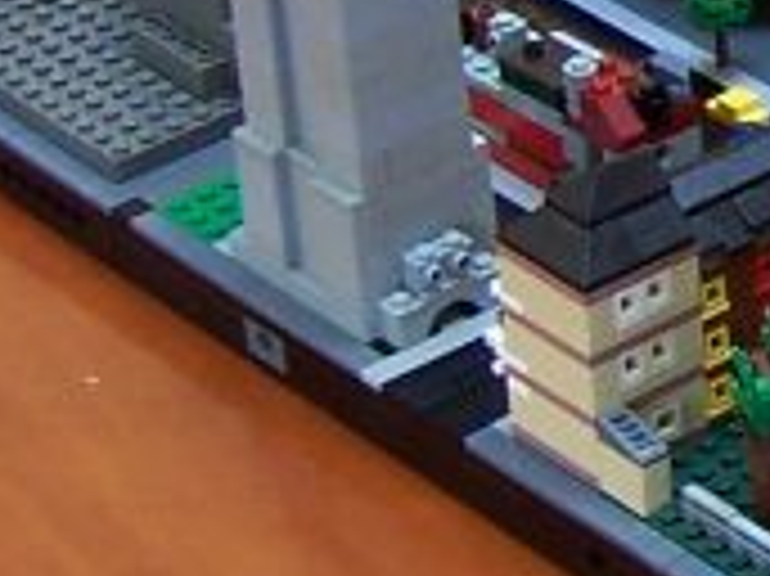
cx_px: 1612
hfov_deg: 8.2
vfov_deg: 6.5
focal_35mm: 228
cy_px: -32
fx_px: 5068
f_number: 2.8
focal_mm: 6.3
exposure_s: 1/15
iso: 80
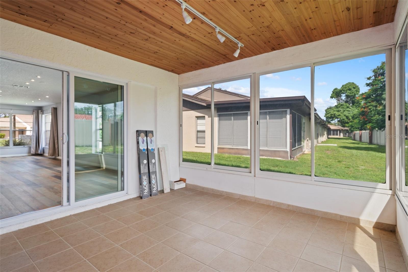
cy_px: 136
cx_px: 204
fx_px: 193
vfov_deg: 70.4
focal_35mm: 17
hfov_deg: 93.3
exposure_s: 1/15
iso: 320
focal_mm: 17
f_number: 8
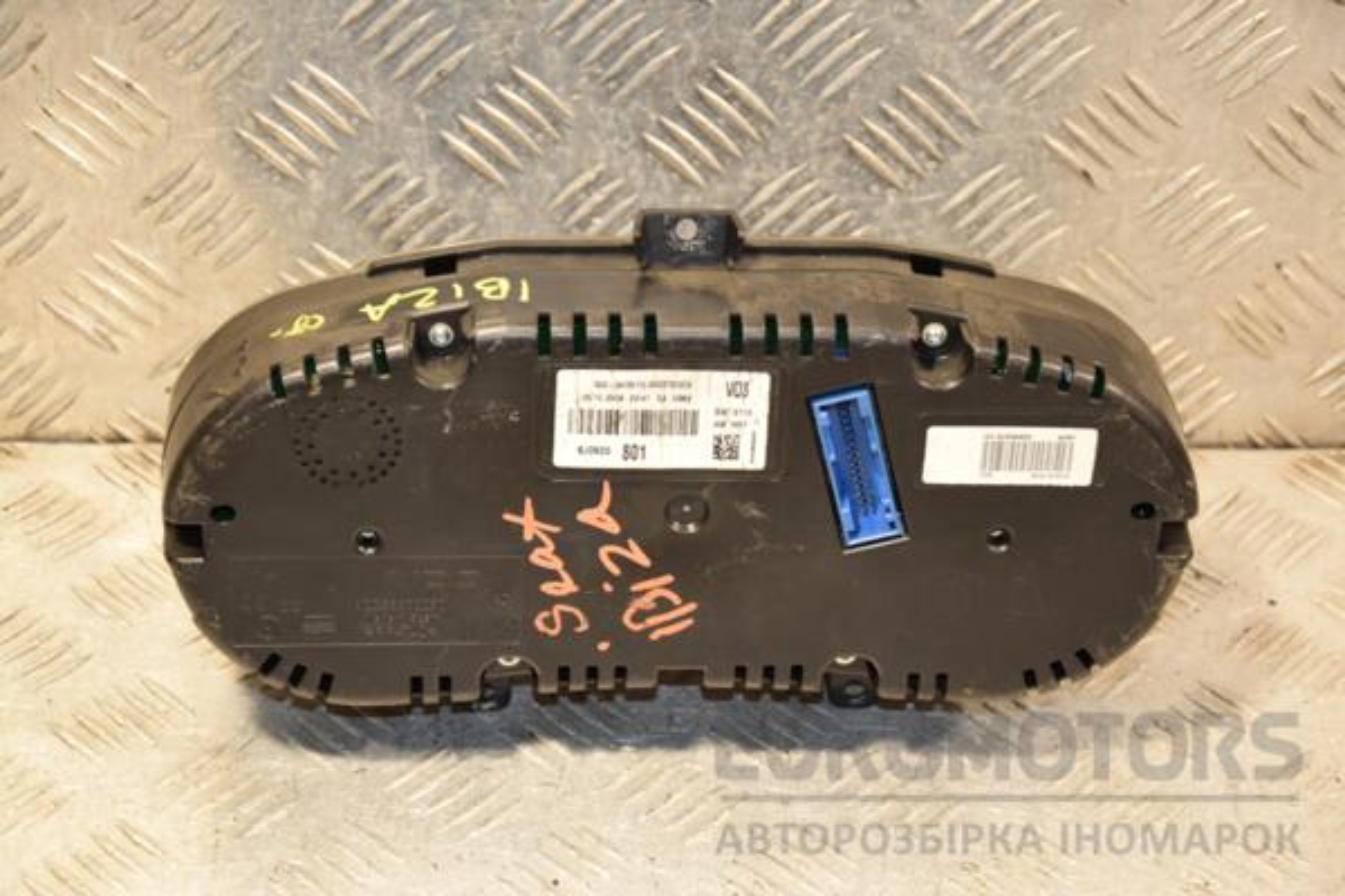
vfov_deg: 14.7
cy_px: 448
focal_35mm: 93
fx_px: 3474
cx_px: 672
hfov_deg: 21.9
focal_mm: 62
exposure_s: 1/100
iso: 800
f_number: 5.3
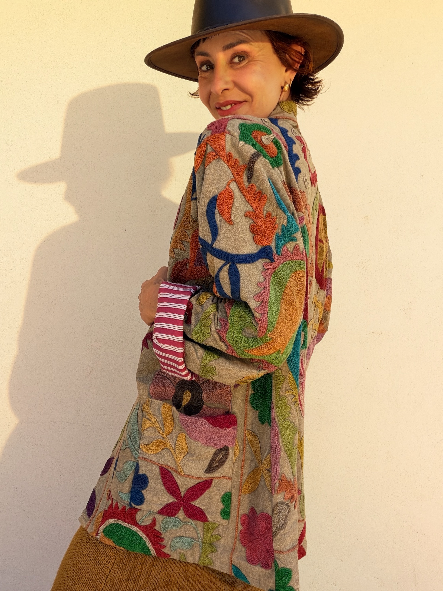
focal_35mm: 30
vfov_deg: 60.0
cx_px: 222
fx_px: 512
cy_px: 296
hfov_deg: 46.8
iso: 25
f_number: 1.9
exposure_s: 1/336
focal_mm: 2.71
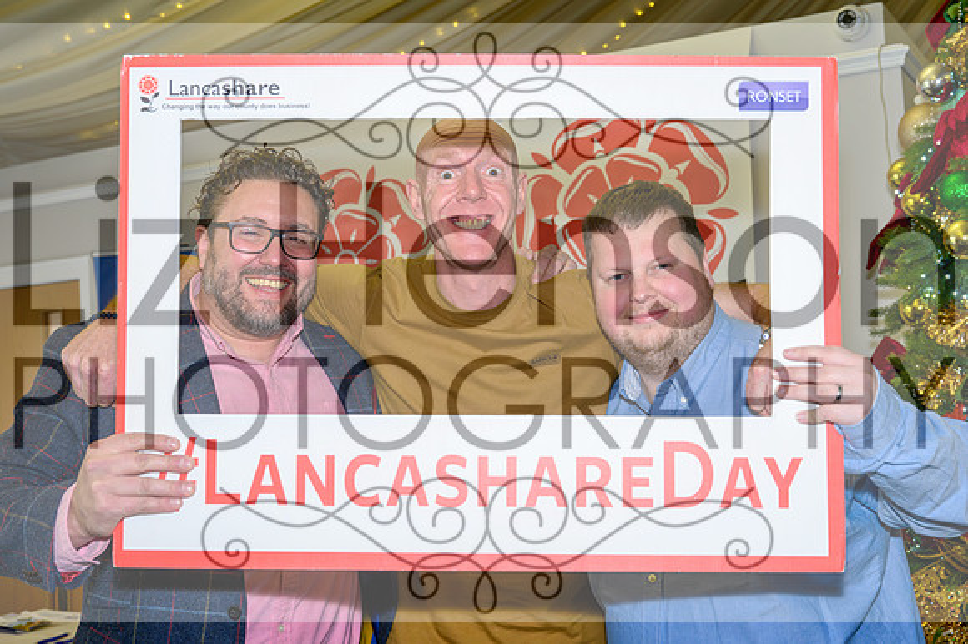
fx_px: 1146
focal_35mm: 43
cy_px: 283
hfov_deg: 45.8
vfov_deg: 31.4
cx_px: 501
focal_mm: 38
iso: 3200
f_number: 5
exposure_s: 1/100
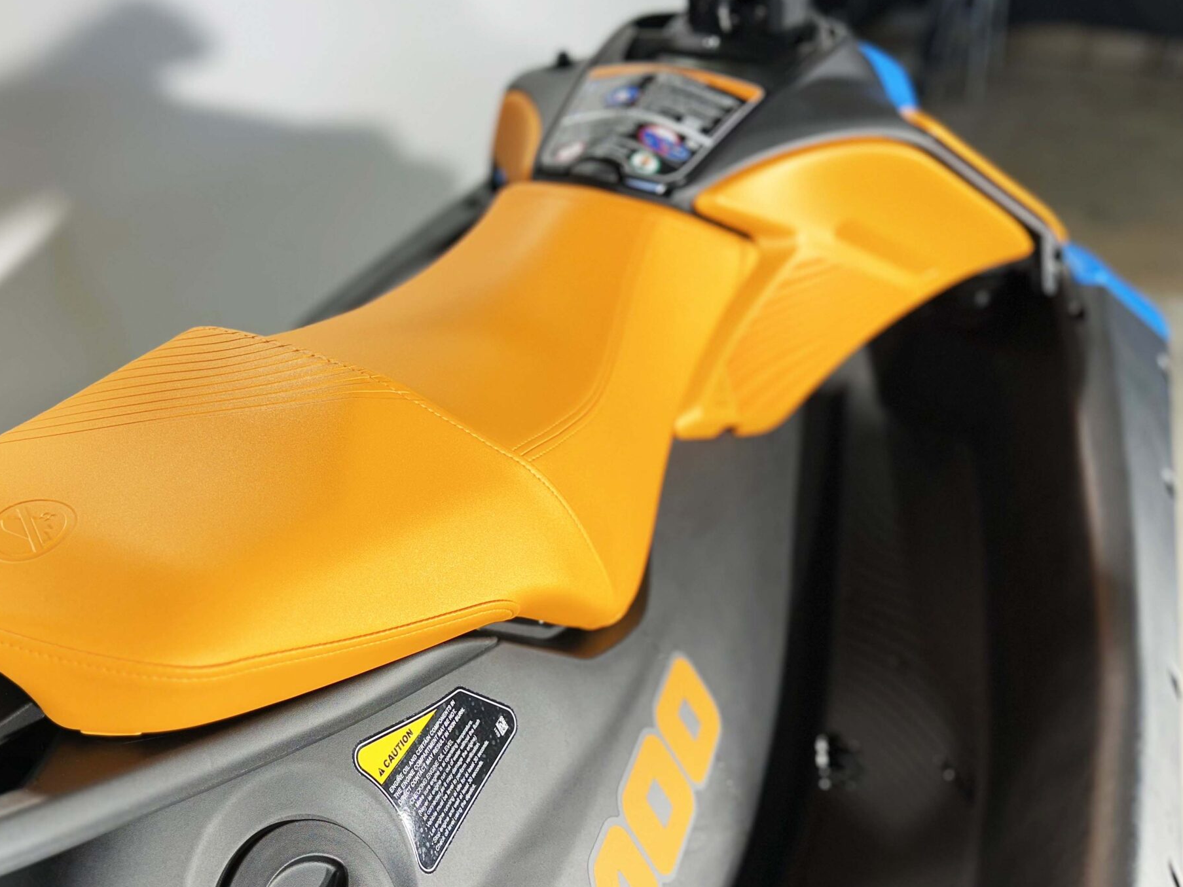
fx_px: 1162
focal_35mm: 34
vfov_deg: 41.7
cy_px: 507
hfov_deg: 52.4
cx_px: 348
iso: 64
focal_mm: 6.86
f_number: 1.78
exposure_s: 1/100
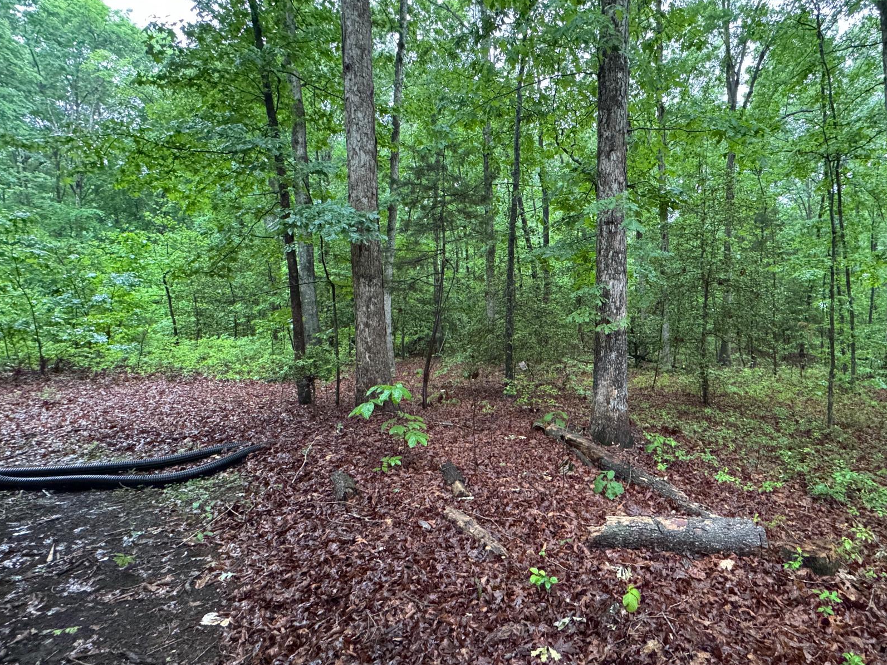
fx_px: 461
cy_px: 332
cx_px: 536
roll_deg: +1.1
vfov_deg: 71.6
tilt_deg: -4.7
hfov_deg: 86.6
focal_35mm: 18
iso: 1000
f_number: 2.2
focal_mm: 2.22
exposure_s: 1/60
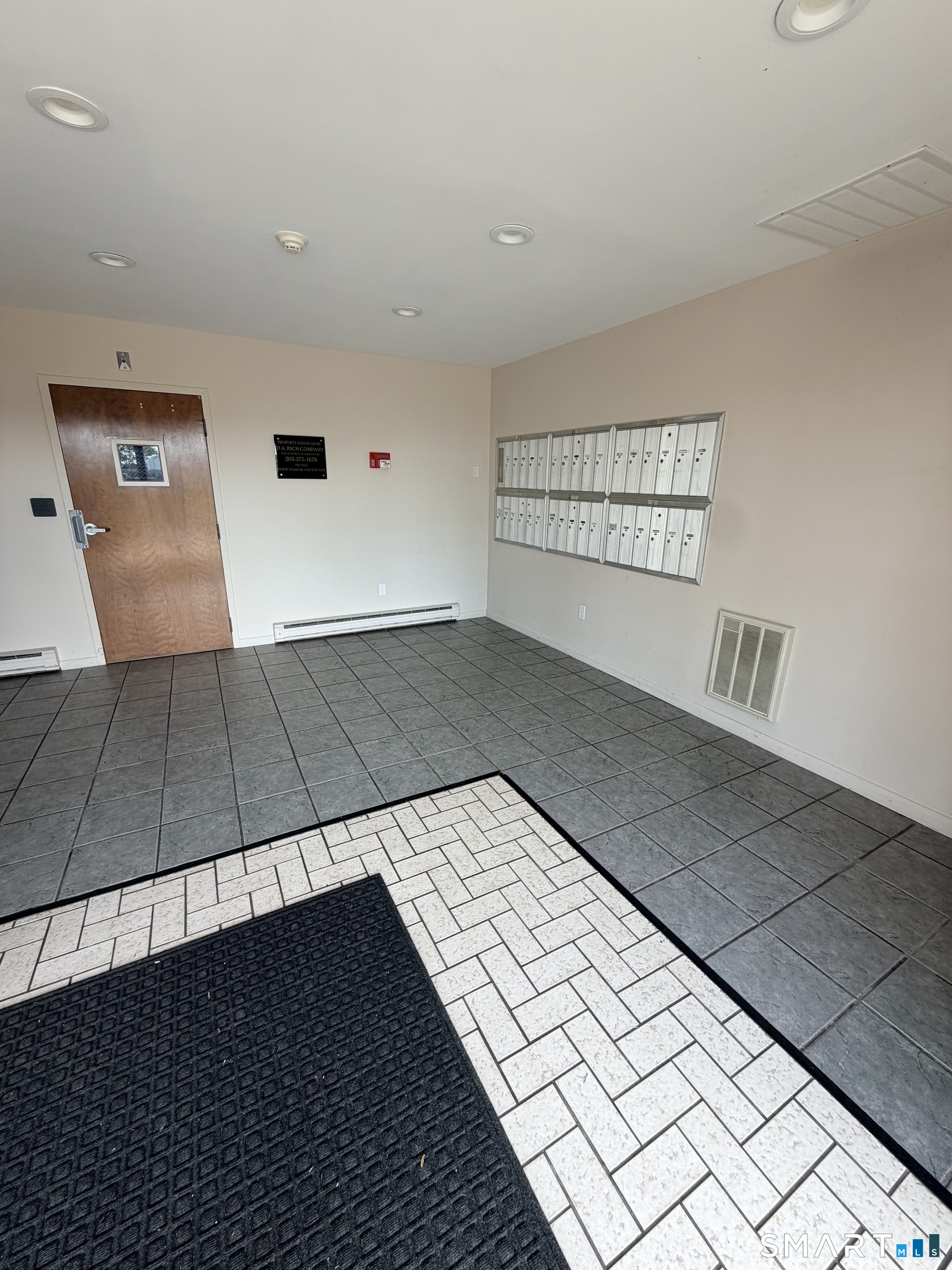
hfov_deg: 85.7
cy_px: 635
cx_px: 476
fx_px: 513
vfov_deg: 102.1
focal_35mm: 14
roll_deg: -0.5
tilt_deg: -16.6
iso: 64
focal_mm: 2.22
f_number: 2.2
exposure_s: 1/121
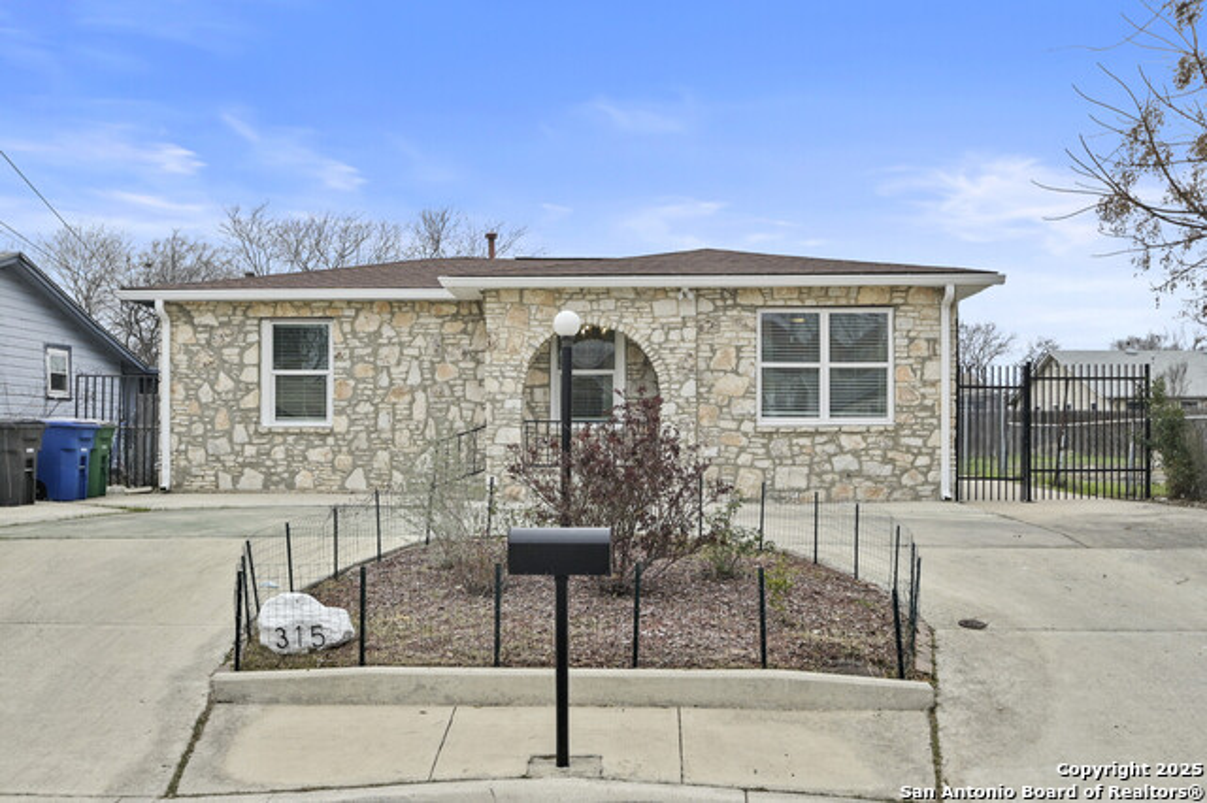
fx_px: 1206
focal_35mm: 36
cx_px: 604
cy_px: 402
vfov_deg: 36.8
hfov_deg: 53.2
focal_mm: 24
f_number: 14
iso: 160
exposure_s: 1/250
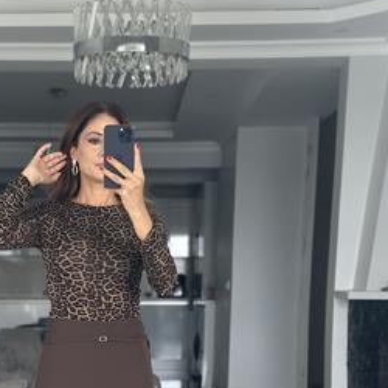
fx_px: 1091
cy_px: 369
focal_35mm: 86
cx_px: 102
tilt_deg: -19.3
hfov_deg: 20.0
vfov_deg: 19.7
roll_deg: -1.4
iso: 160
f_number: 1.78
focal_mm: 6.86
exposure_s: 1/60
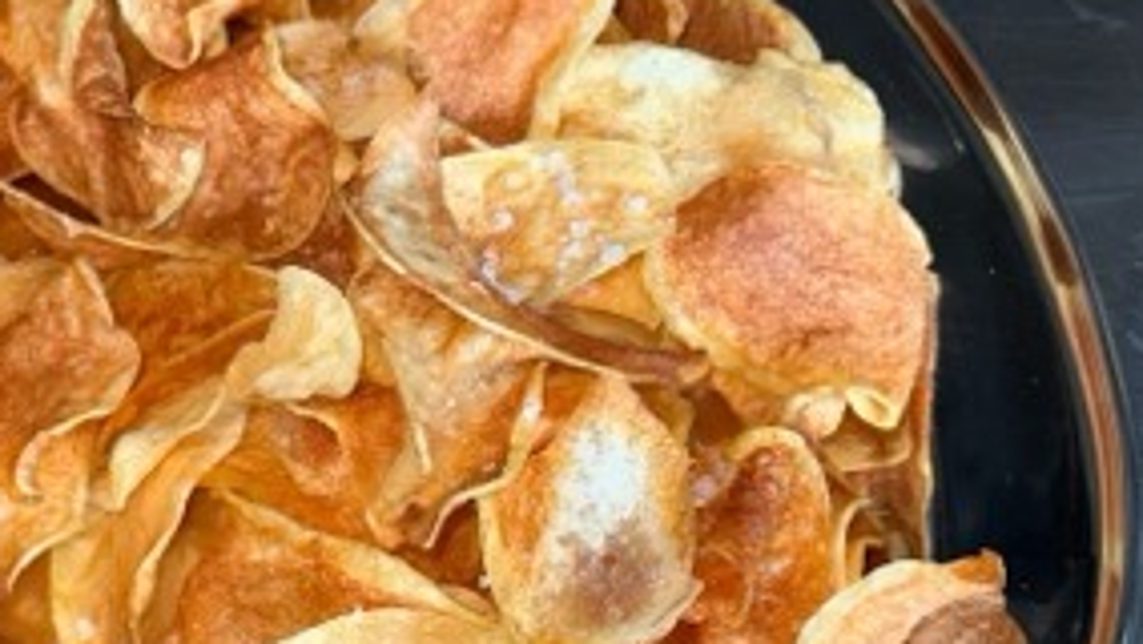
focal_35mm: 92
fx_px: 2789
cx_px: 409
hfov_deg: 23.1
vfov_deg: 13.2
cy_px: 282
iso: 50
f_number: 1.78
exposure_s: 1/53
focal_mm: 6.86
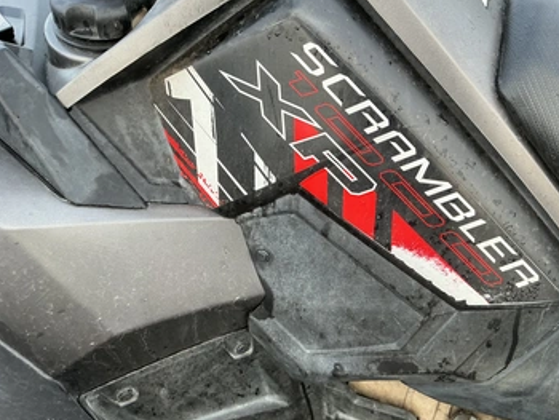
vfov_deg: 44.2
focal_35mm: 32
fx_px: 517
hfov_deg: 56.6
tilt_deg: -51.2
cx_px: 315
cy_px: 214
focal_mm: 3
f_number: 1.8
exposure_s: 1/122
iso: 64
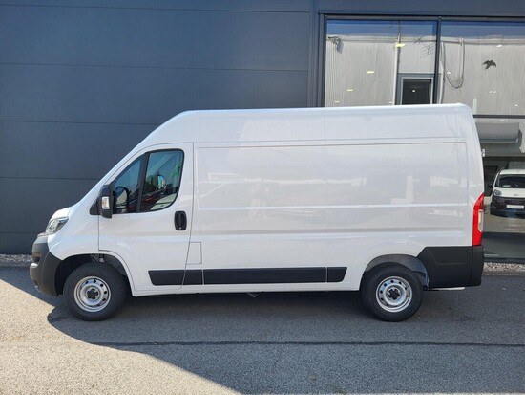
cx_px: 262
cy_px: 198
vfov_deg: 53.1
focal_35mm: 26
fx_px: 394
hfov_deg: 67.3
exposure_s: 1/868
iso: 40
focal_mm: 5.4
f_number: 1.8
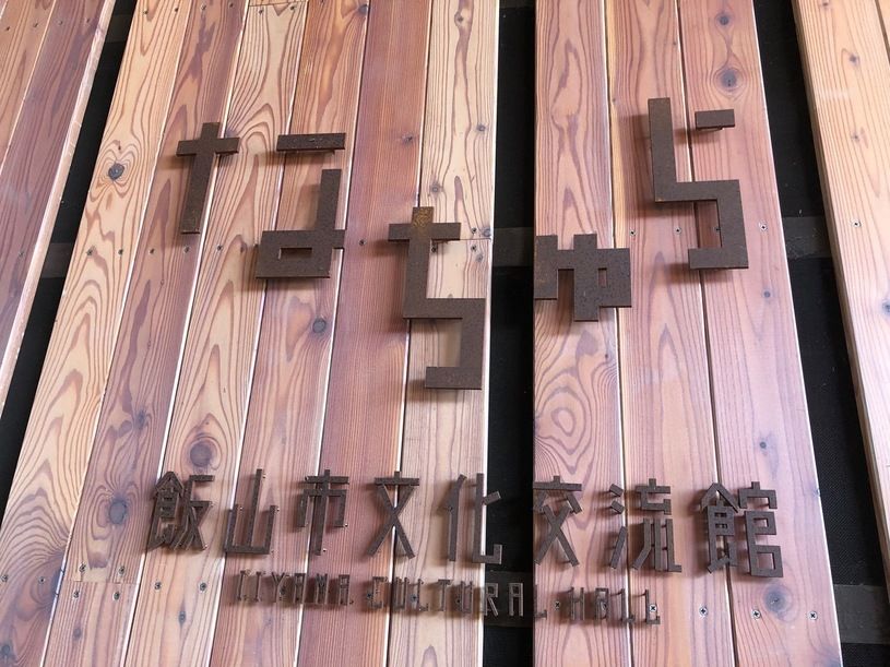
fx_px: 720
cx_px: 445
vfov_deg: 49.7
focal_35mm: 28
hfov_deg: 63.5
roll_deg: -3.4
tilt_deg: +22.1
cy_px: 334
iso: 32
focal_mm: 4
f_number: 1.8
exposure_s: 1/30
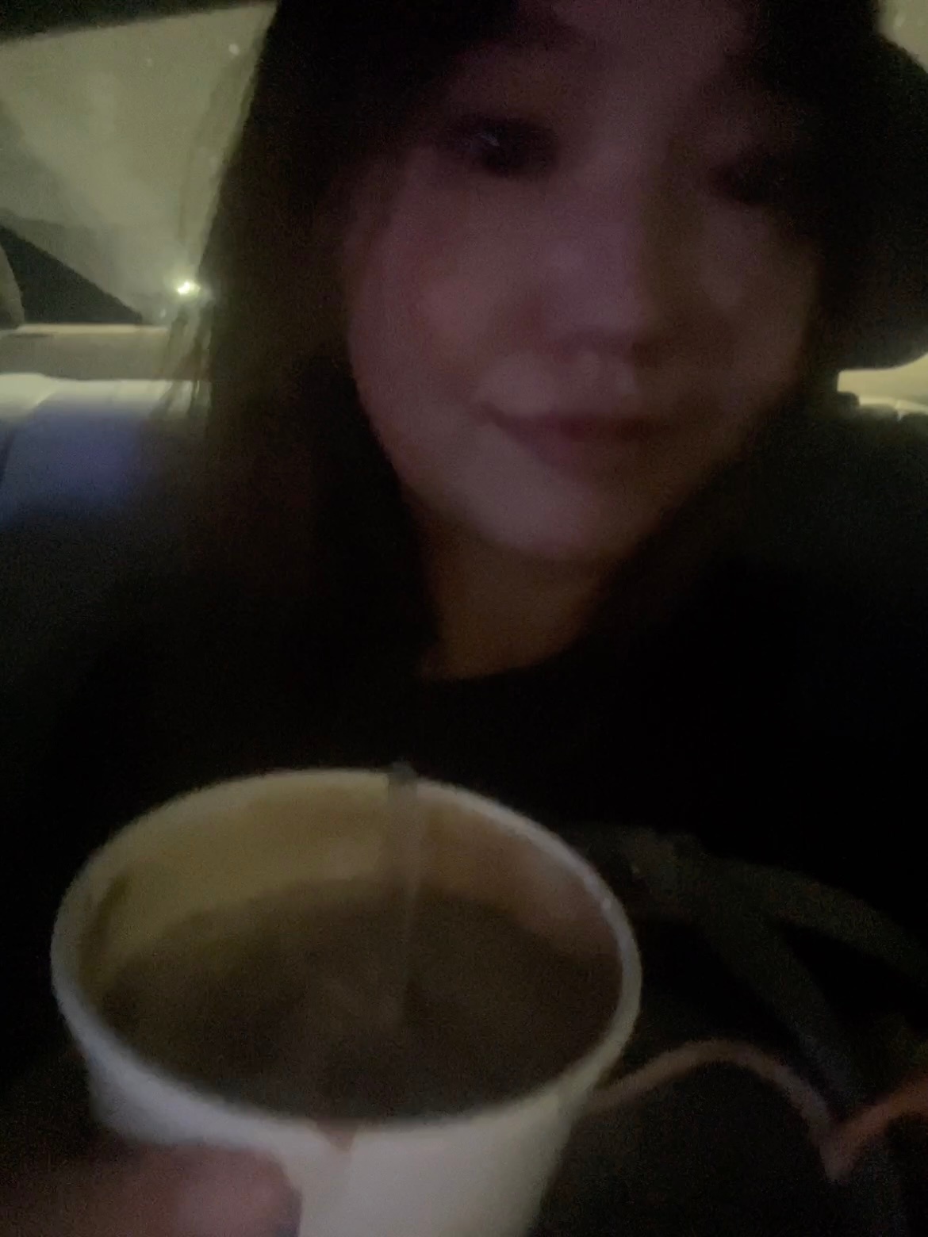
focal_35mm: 60
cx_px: 464
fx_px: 2145
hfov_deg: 24.4
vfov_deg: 32.2
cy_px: 618
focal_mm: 2.71
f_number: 2.2
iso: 2000
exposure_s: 1/16
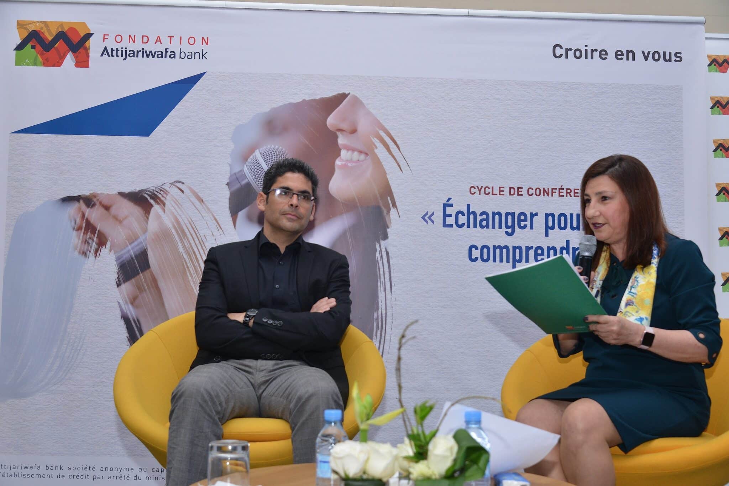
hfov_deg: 44.5
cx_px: 364
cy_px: 243
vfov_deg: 30.5
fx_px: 891
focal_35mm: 44
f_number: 5.6
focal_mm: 44
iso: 800
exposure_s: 1/125
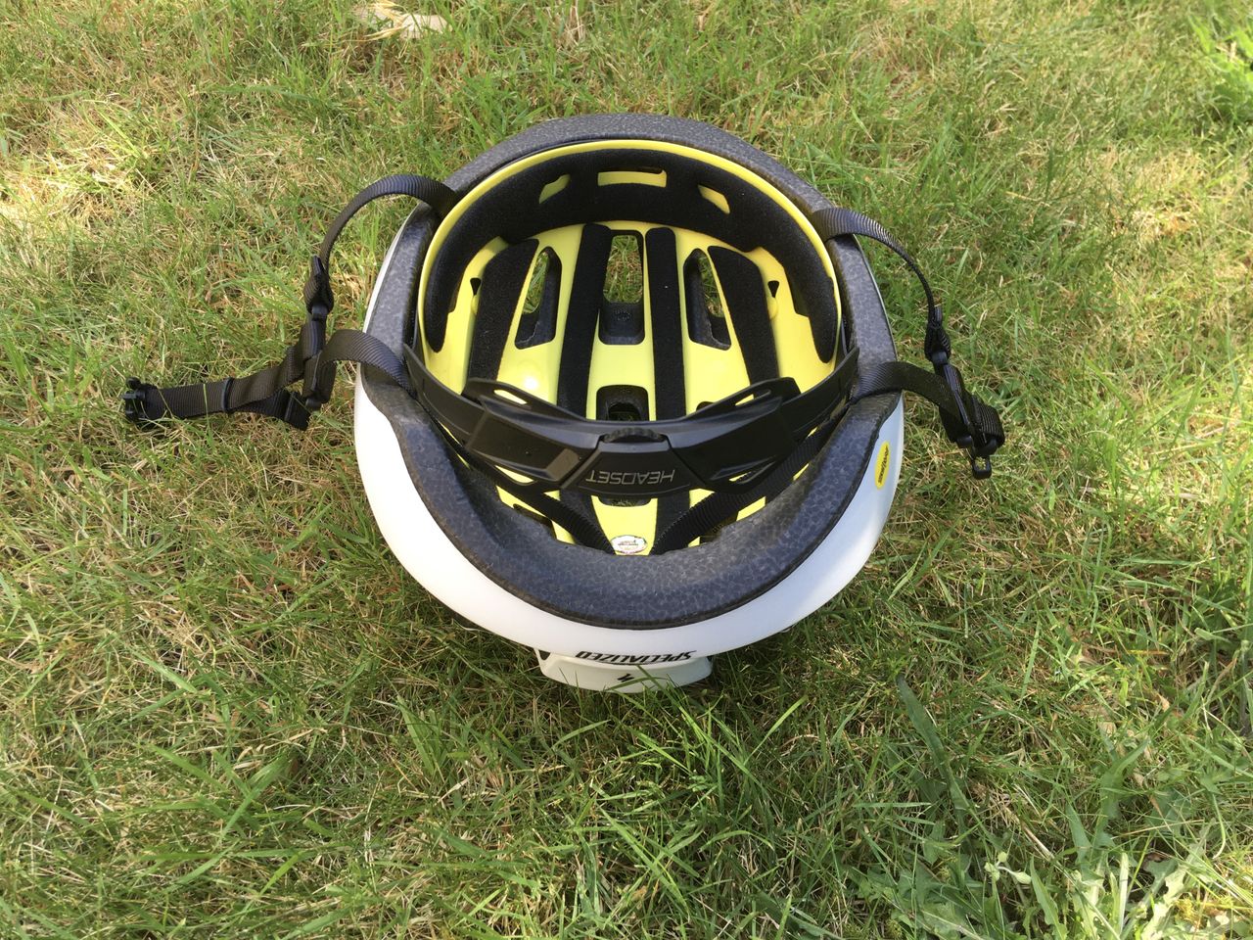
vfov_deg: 48.2
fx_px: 1050
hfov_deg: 61.7
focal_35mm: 29
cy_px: 470
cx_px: 626
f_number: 2.2
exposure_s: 1/100
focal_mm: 4.15
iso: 40
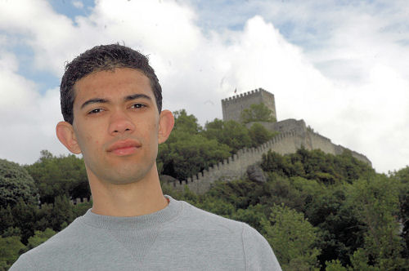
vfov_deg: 17.4
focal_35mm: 78
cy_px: 136
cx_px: 204
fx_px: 885
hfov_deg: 26.0
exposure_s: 1/500
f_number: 14
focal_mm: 52
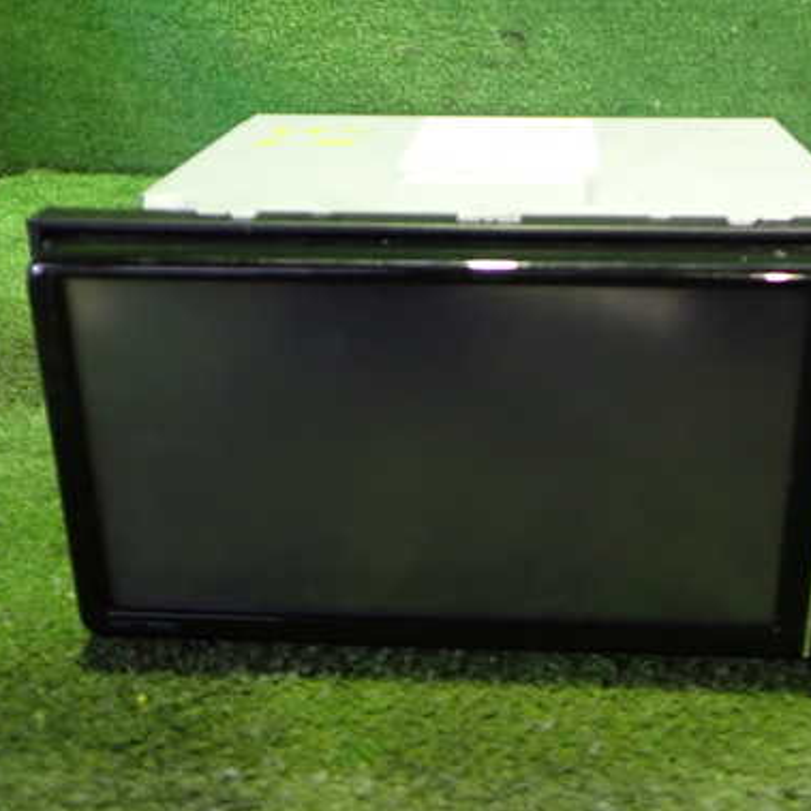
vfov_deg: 40.0
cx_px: 481
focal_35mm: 42
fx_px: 1113
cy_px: 392
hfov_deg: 39.9
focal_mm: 5.4
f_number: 2.3
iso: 800
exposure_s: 1/20
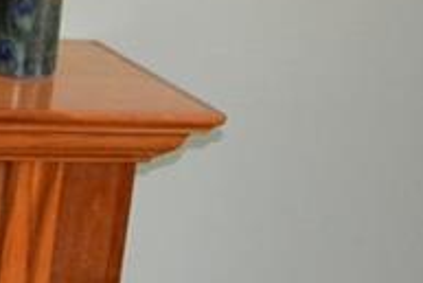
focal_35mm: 159
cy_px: 401
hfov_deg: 12.3
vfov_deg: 8.5
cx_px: -210
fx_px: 1870
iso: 3200
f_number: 5.6
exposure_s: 1/60
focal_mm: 20
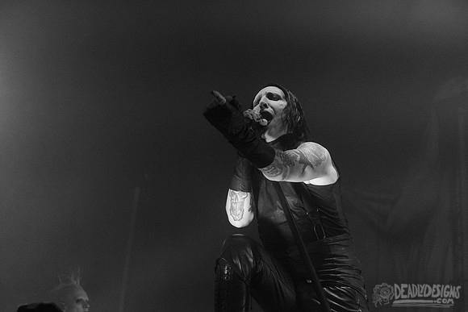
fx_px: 910
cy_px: 156
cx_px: 234
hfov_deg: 28.8
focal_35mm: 70
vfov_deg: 19.5
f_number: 4
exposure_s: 1/800
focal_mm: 70
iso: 1250
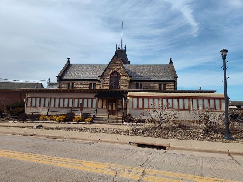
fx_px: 161
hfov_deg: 73.9
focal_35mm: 23
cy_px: 91
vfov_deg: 58.9
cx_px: 122
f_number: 1.8
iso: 100
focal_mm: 5.56
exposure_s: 1/1553
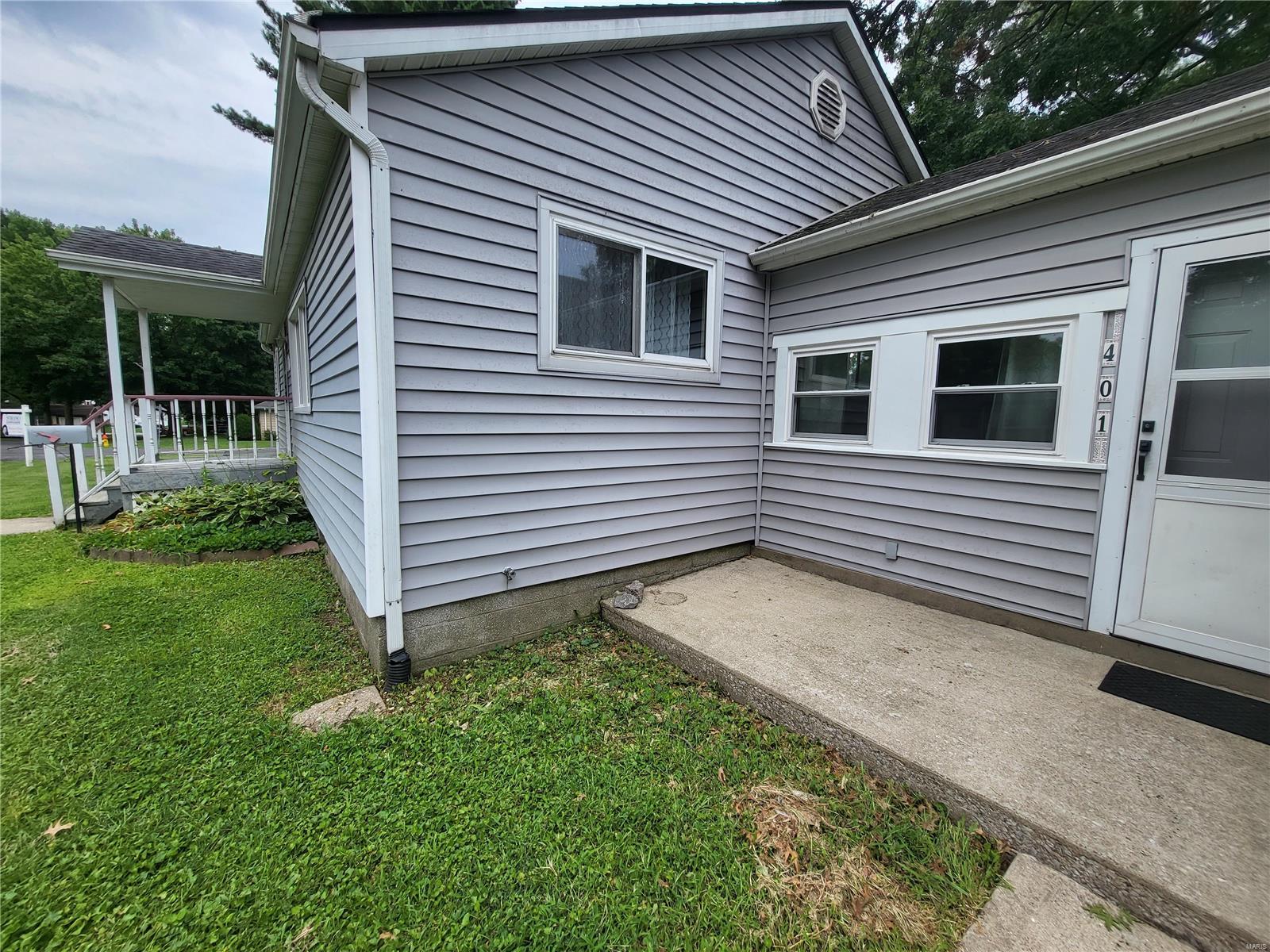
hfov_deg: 106.2
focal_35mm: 13
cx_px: 635
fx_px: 477
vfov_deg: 89.9
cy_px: 476
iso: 32
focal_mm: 1.74
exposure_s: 1/389
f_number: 2.2
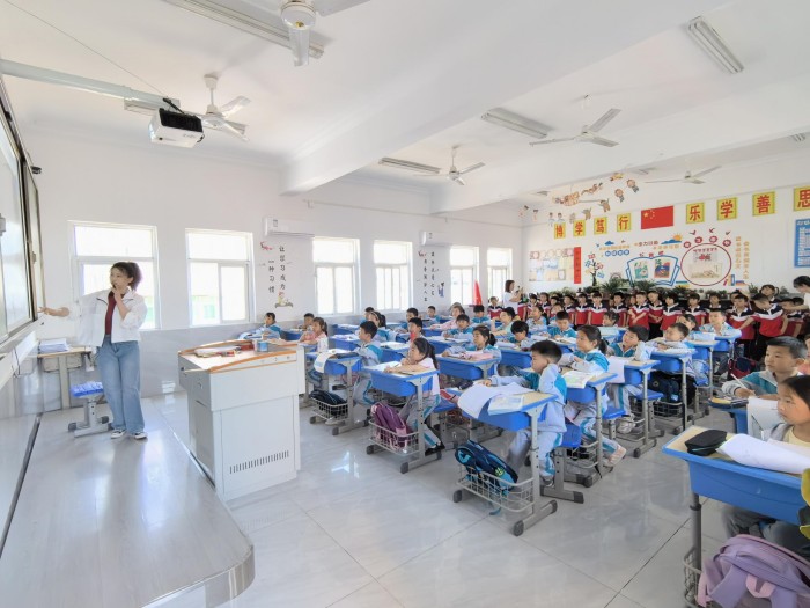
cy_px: 304
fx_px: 398
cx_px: 405
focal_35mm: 17
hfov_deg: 91.0
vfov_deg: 74.7
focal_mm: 1.95
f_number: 2.2
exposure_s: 1/120
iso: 200
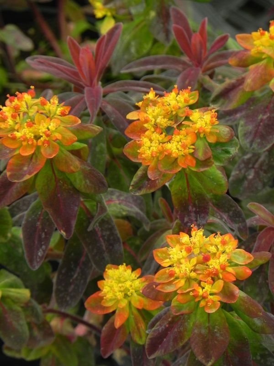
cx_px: 137
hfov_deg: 4.4
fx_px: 3557
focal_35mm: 337
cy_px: 183
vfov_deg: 5.9
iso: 160
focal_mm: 59.9
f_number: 5
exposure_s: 1/160
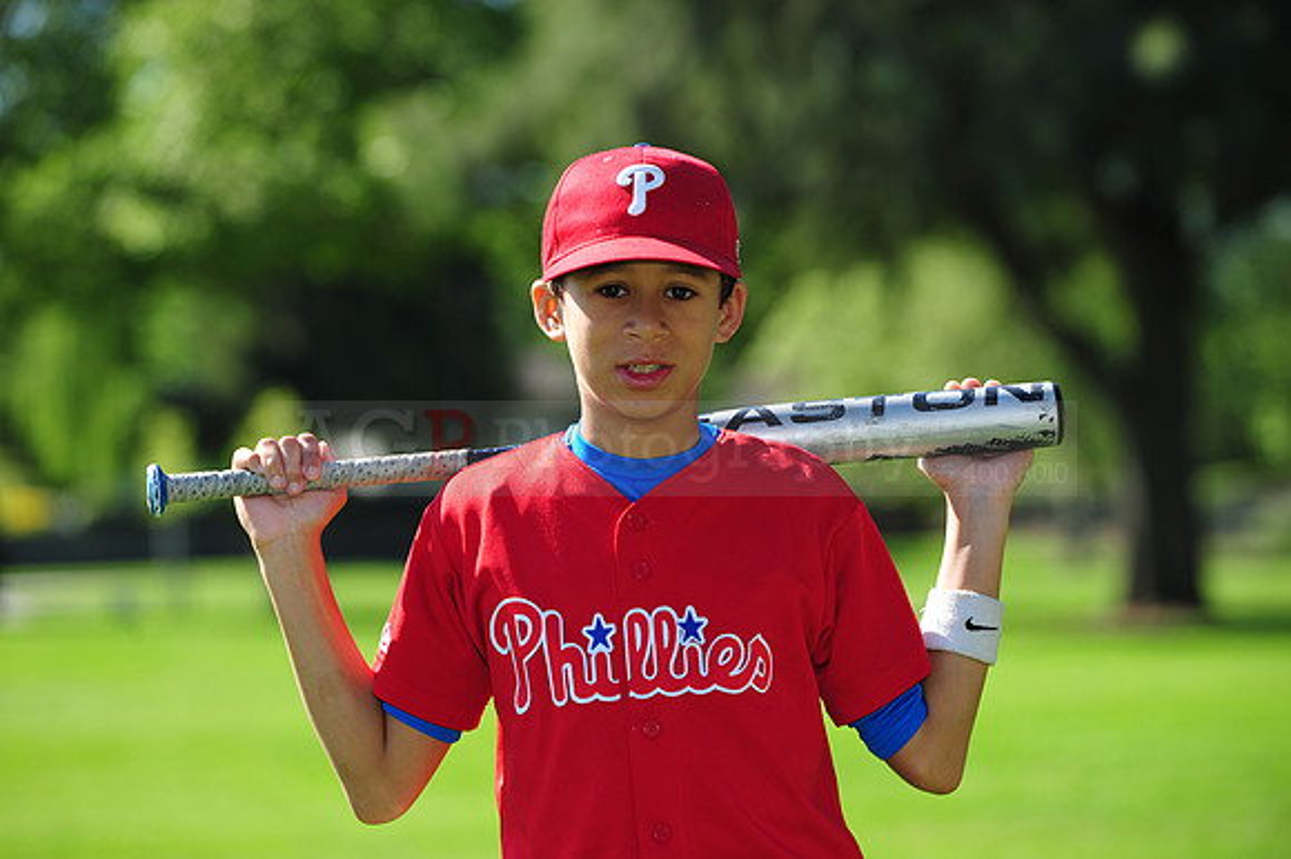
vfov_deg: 8.3
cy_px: 430
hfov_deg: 12.5
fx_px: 5913
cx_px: 646
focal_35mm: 165
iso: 200
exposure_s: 1/640
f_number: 5
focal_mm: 165
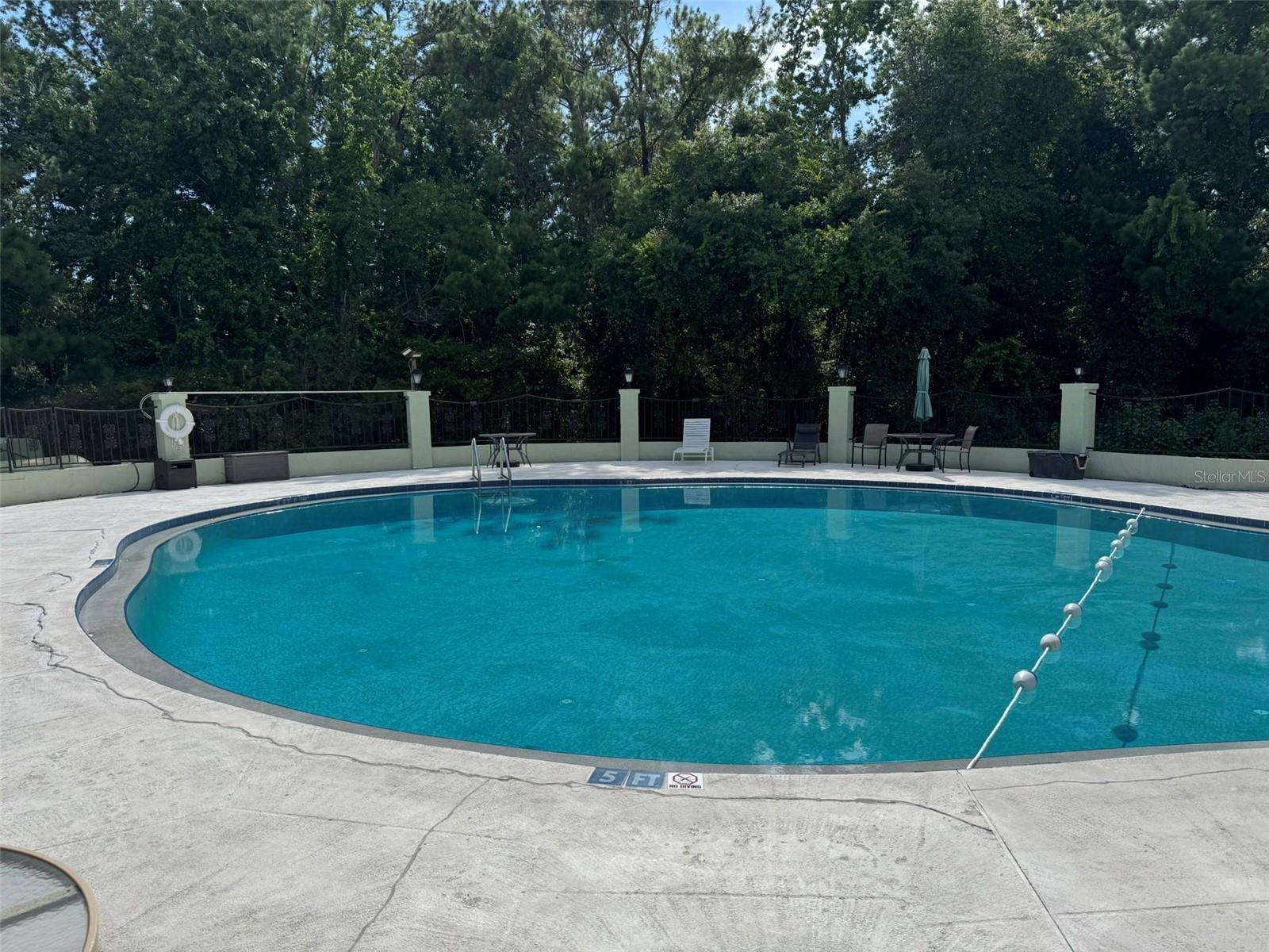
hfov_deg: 71.6
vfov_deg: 56.8
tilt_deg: -6.7
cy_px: 476
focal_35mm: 24
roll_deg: +0.1
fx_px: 880
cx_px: 634
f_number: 1.78
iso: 80
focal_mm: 6.76
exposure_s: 1/6410
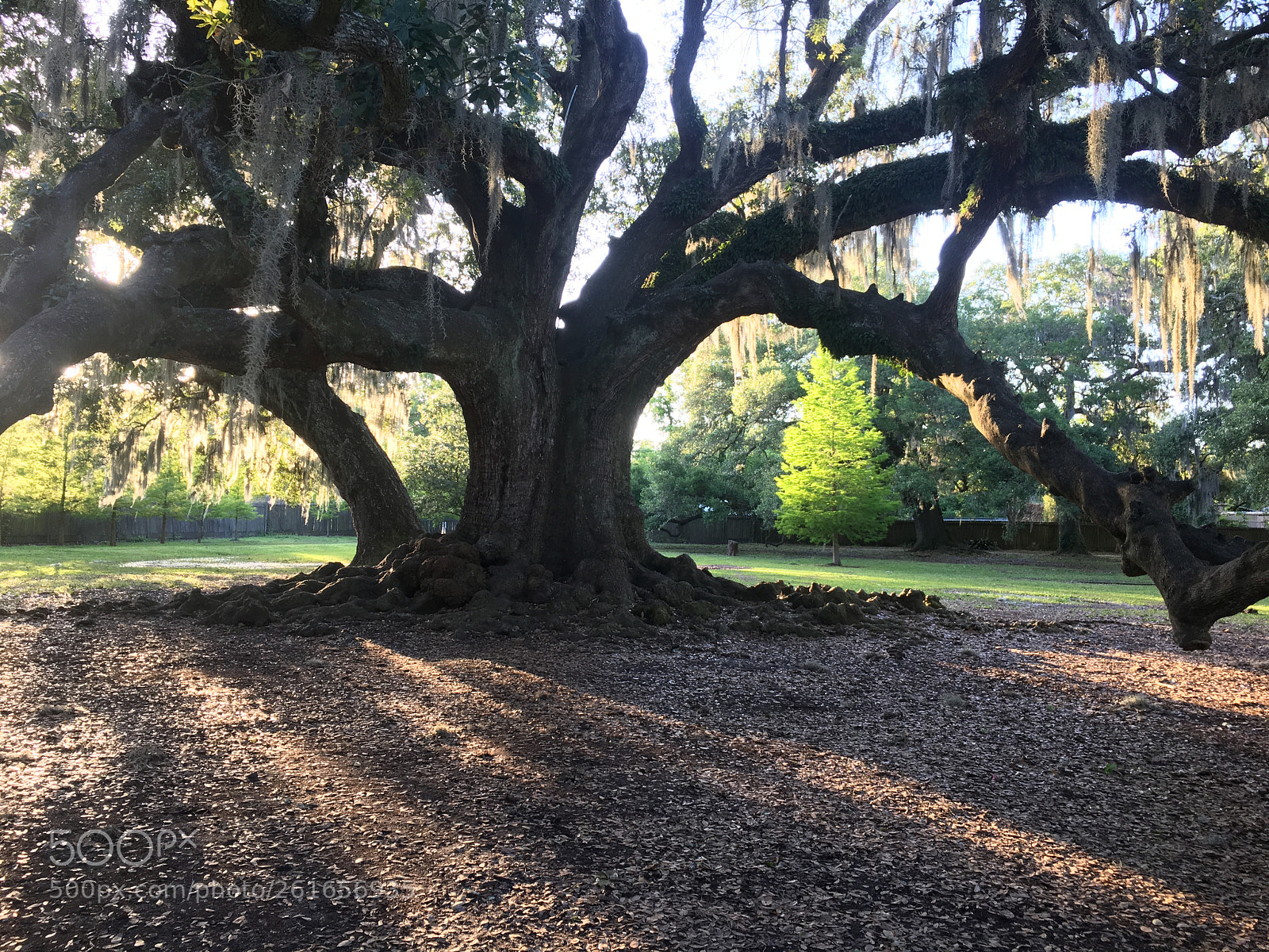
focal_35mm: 29
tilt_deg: +1.6
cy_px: 476
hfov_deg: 61.7
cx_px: 634
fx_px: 1063
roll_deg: -2.0
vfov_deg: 48.2
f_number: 2.2
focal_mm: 4.15
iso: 32
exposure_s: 1/60
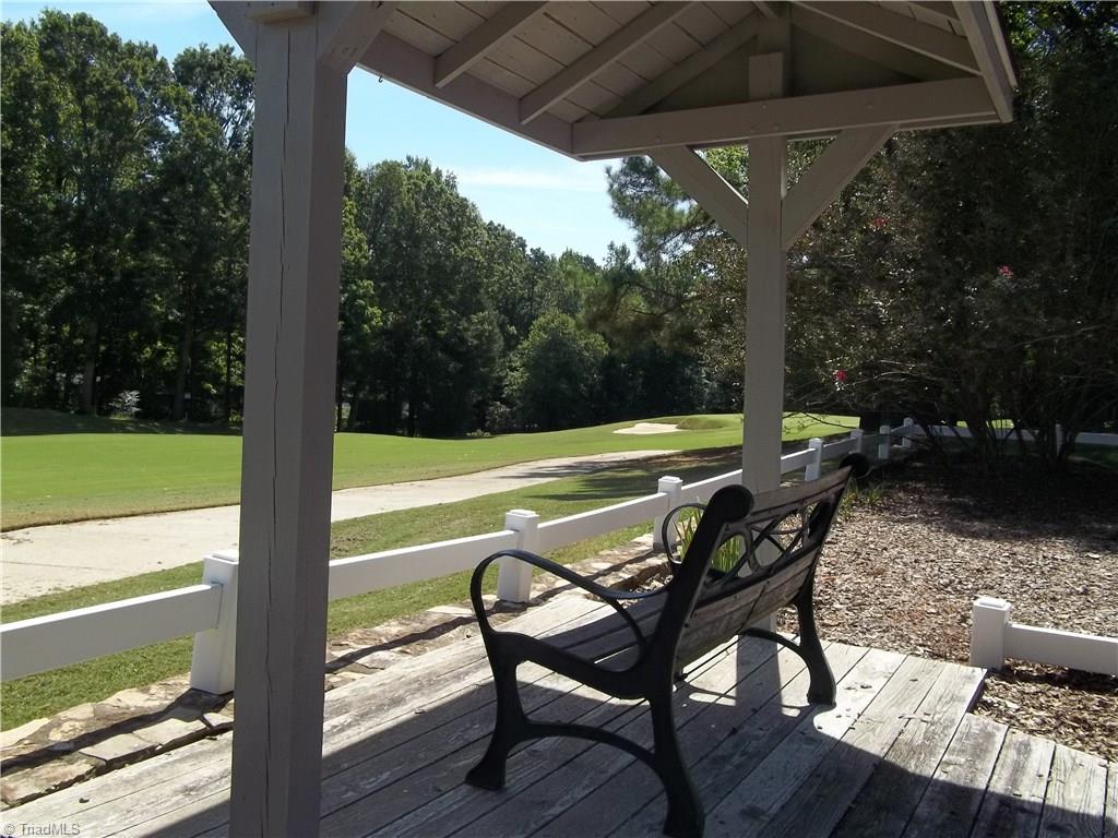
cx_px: 559
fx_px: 1034
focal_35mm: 32
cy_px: 419
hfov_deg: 56.8
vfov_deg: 44.2
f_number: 8.8
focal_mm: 5.7
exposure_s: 1/125
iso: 64
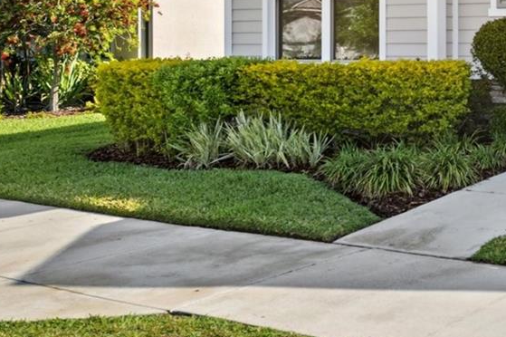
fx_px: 885
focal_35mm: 63
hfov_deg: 27.9
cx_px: 610
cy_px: 36
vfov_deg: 21.1
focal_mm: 22
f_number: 8
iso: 100
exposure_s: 1/160
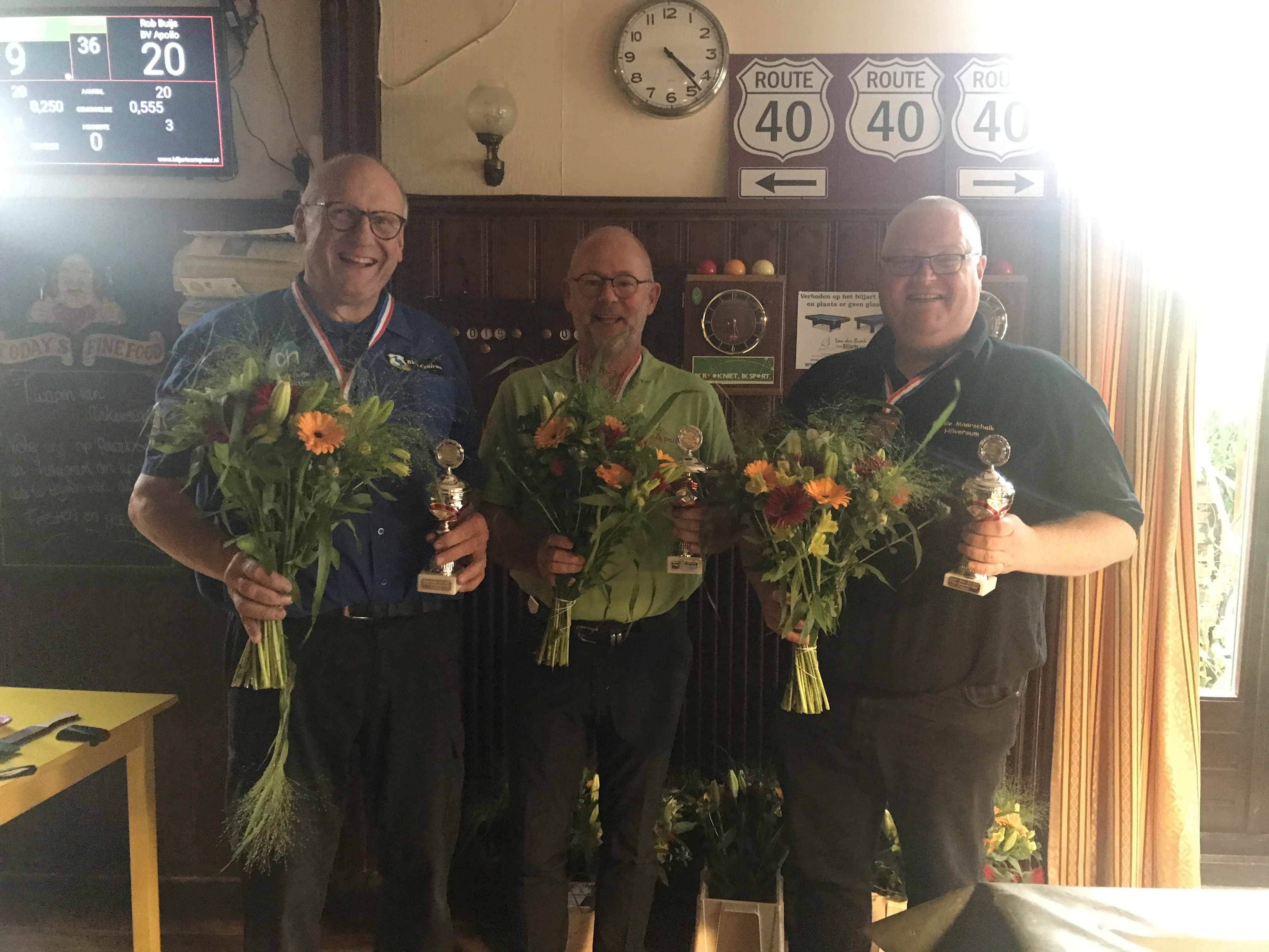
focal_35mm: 28
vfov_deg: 49.7
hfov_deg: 63.4
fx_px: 1026
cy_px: 476
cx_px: 634
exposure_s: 1/6
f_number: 1.8
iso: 80
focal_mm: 3.99
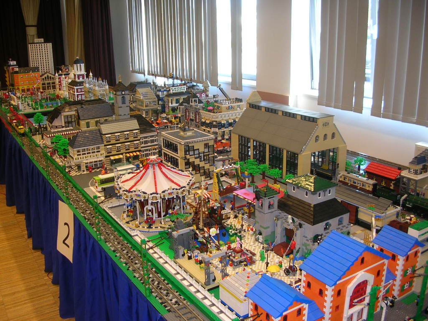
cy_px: 160
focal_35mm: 35
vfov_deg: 40.7
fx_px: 433
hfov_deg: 52.6
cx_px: 214
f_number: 2.8
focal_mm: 5.8
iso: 50
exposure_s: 1/25.6
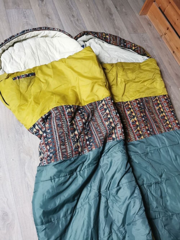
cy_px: 120
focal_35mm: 27
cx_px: 90
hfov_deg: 51.4
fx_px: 187
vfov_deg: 65.3
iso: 320
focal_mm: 5.56
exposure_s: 1/50
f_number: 1.6
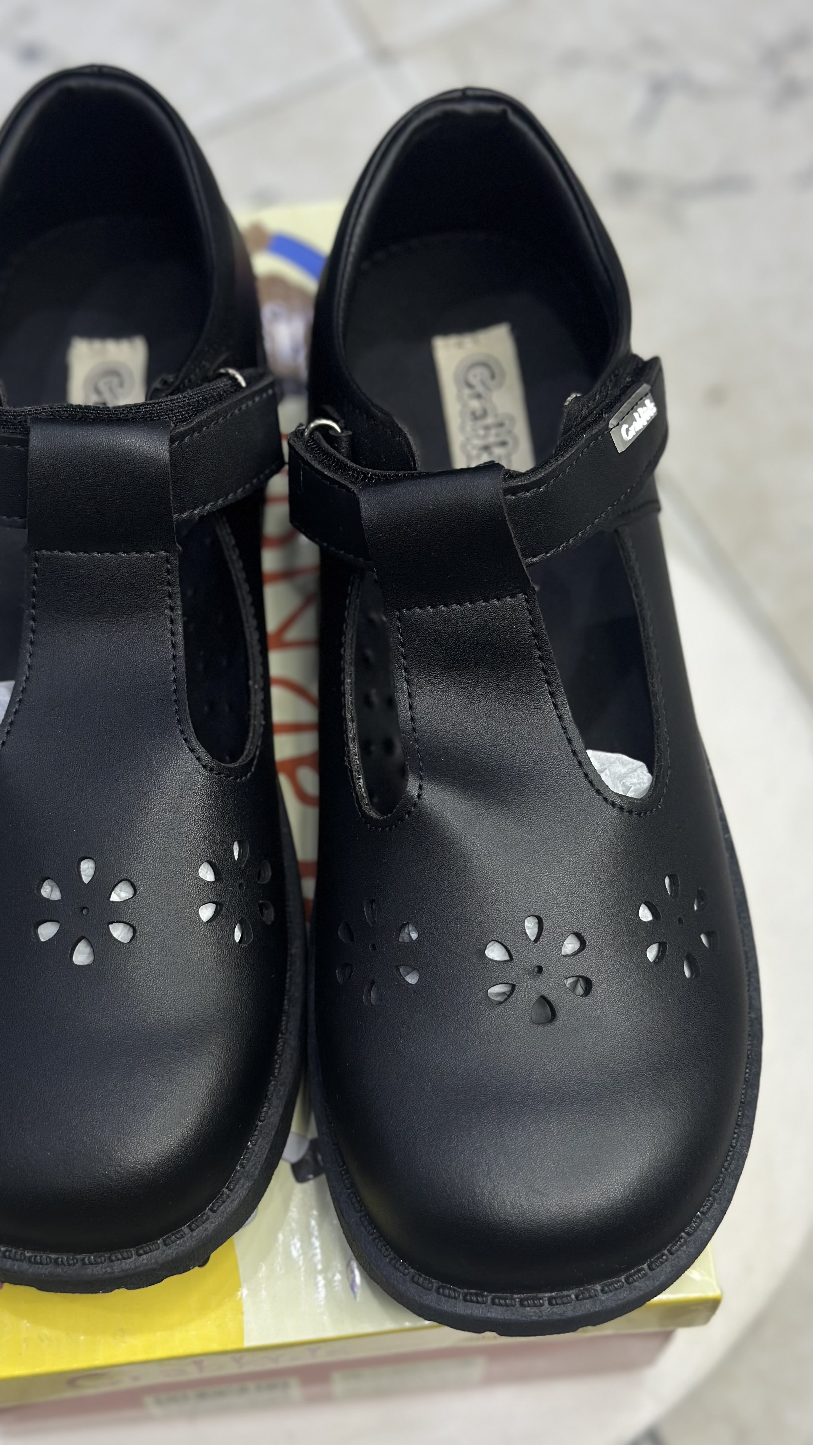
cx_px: 343
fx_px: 2031
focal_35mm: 53
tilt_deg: -66.3
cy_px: 729
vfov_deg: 39.2
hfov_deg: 22.6
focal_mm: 6.86
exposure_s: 1/141
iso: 64
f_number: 1.78
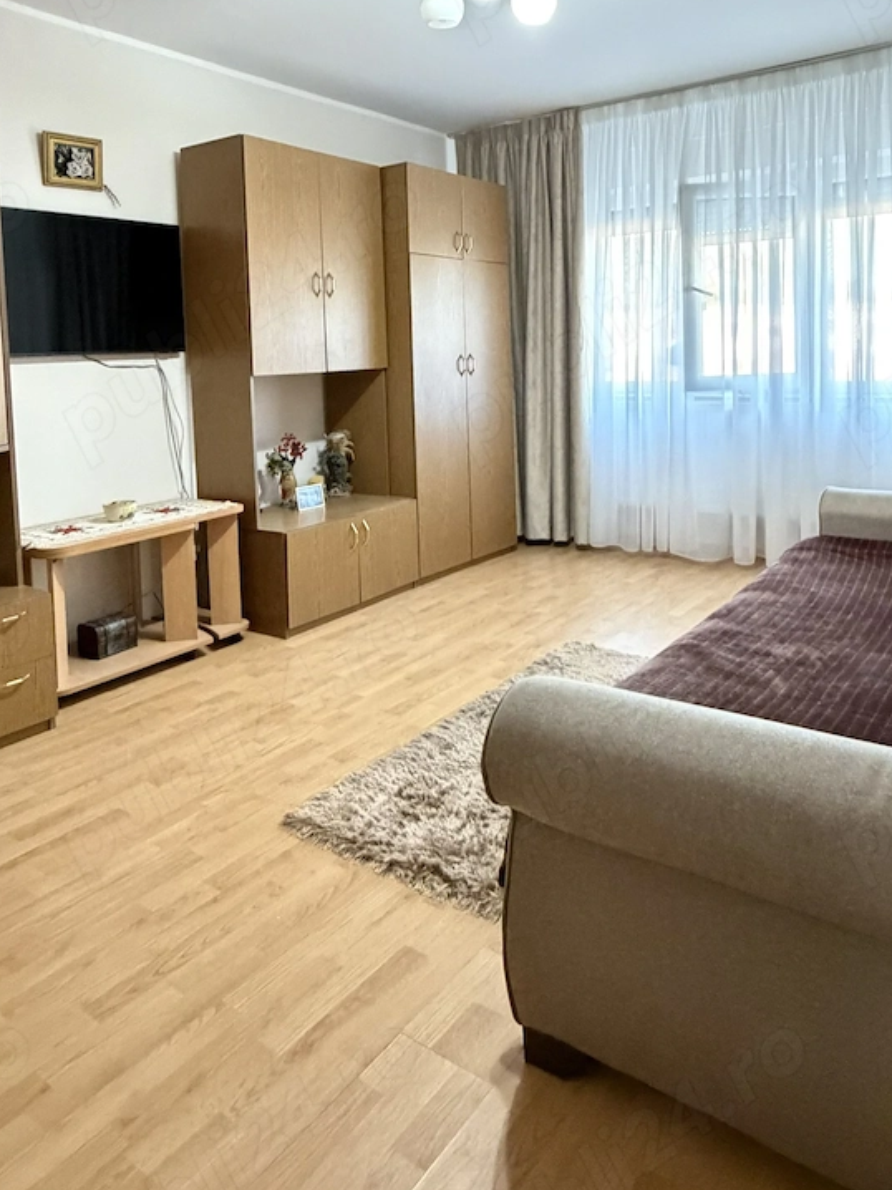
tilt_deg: -3.6
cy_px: 404
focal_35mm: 26
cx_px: 433
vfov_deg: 65.7
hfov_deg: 53.0
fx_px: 894
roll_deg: +1.4
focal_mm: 2.22
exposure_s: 1/33
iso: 1600
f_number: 2.2
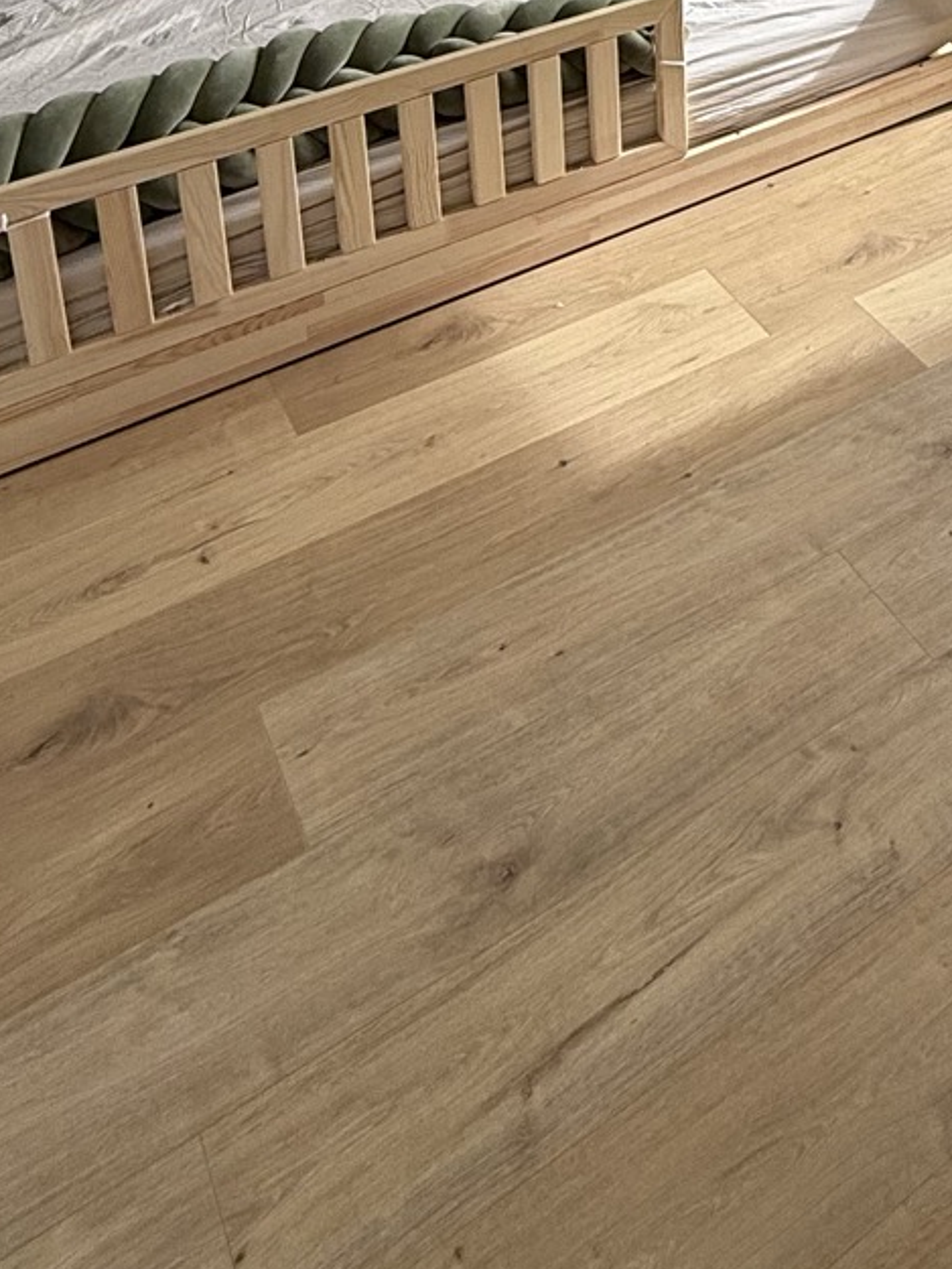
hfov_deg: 31.1
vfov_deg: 34.5
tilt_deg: -15.4
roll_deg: -0.7
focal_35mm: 43
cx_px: 952
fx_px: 1576
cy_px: -278
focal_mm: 2.22
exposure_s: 1/374
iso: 64
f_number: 2.2
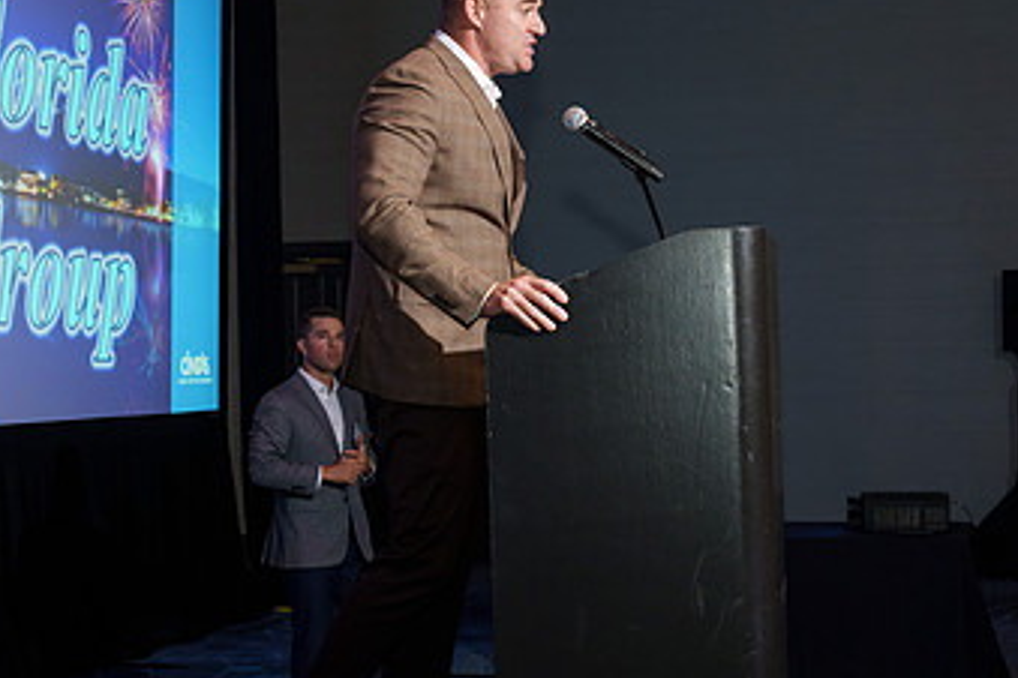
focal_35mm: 66
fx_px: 1866
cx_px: 459
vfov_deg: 20.6
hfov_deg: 30.5
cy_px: 322
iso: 1000
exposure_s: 1/60
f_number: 5
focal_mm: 38
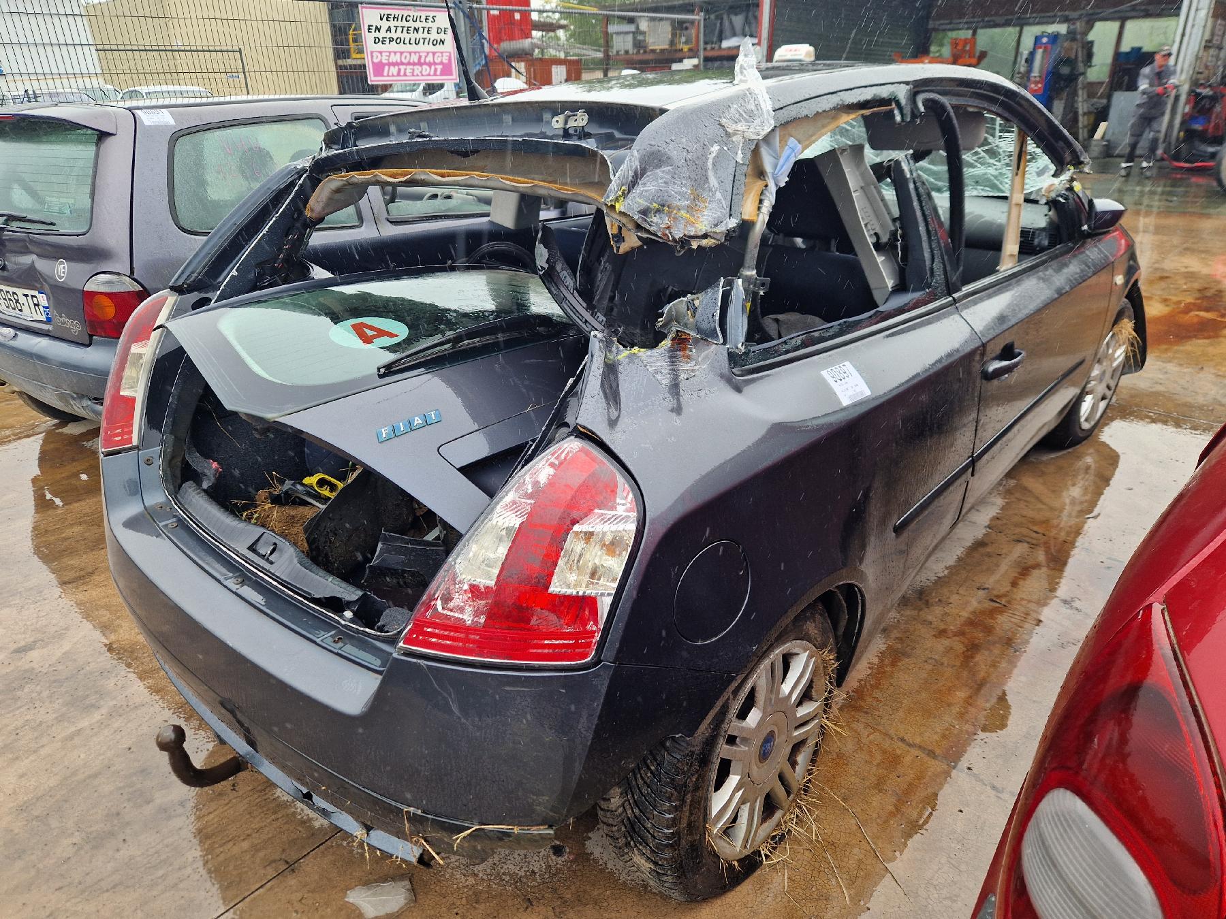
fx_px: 815
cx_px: 613
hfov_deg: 73.9
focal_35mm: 23
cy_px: 460
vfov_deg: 58.9
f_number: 1.8
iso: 50
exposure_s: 1/286
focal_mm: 5.4
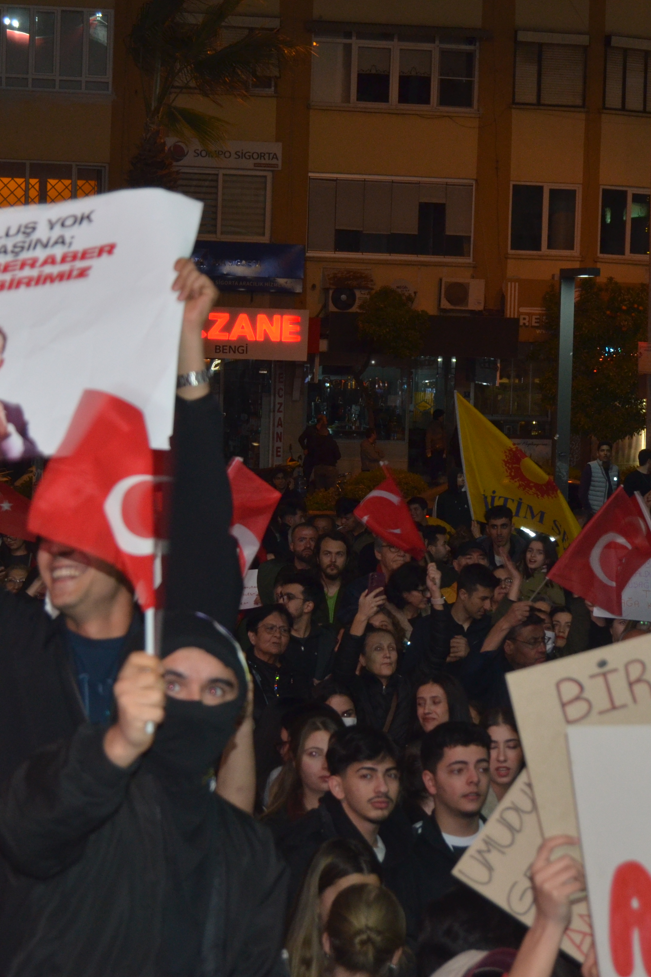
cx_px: 289
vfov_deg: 16.4
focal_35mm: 125
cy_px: 489
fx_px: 3384
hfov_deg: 11.0
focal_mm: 55
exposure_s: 1/60
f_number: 5.6
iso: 800
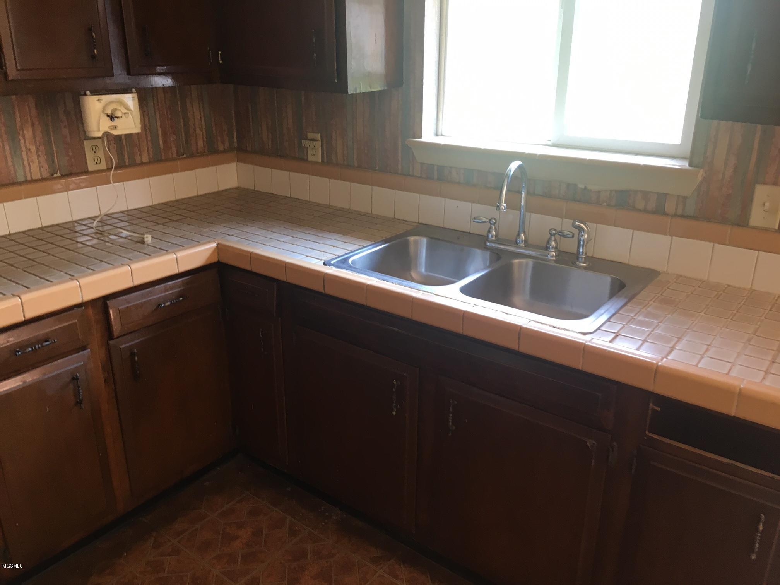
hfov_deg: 61.7
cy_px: 292
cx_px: 390
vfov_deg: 48.2
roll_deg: +1.2
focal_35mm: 29
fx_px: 653
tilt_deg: -20.5
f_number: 2.2
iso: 64
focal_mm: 4.15
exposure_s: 1/30
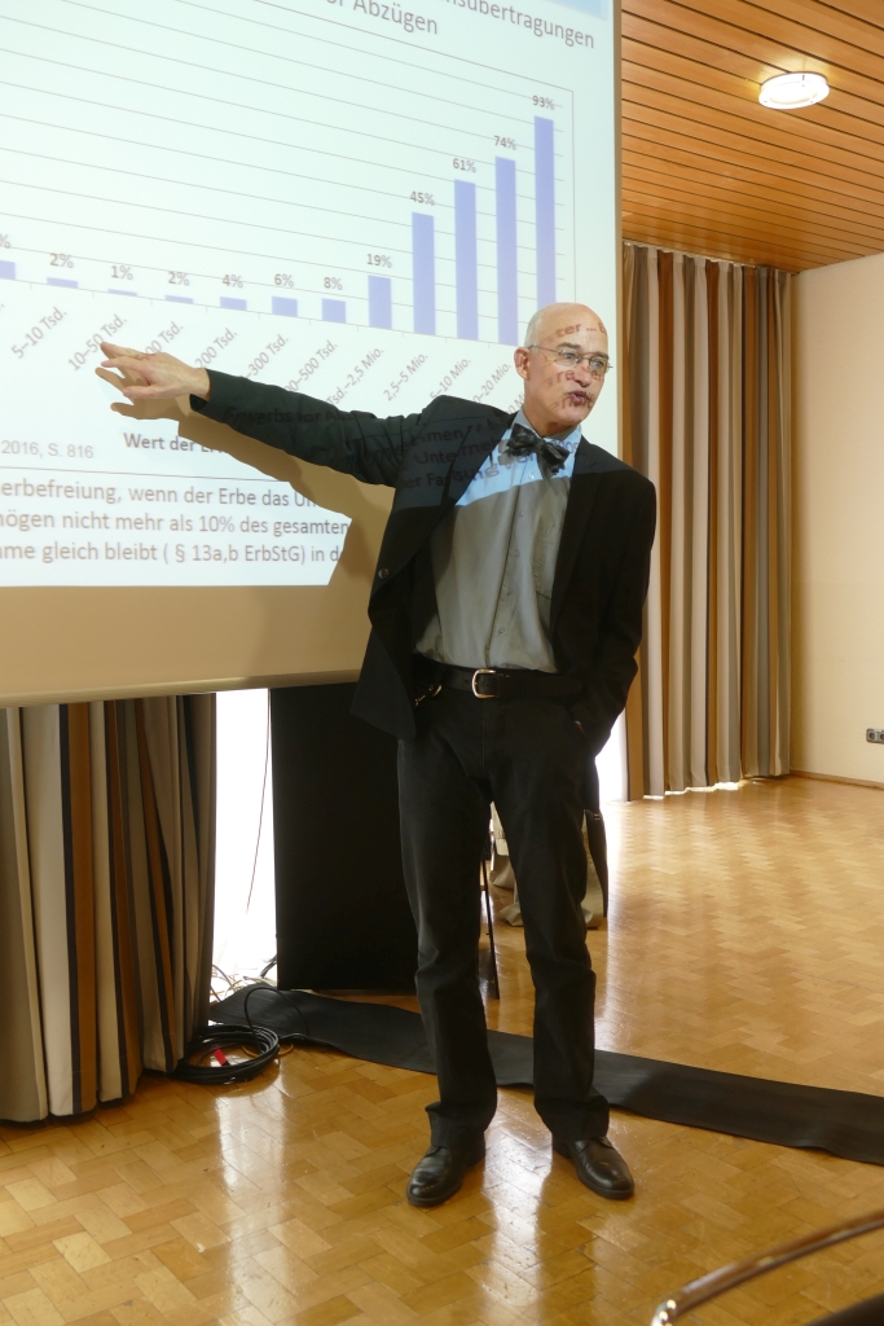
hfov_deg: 38.9
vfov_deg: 55.8
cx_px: 442
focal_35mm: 34
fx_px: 1252
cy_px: 663
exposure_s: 1/80
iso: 320
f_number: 3.1
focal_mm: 12.38
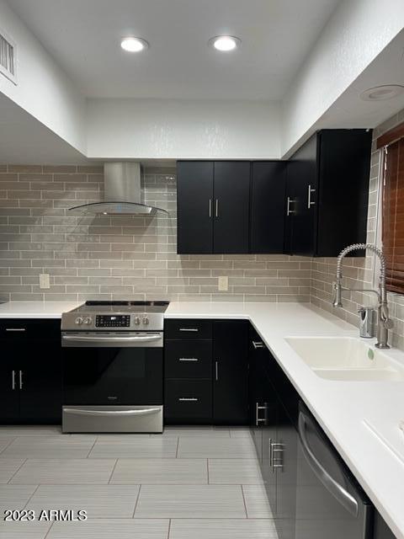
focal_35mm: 26
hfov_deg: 53.1
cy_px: 270
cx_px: 202
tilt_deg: -3.0
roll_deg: -0.6
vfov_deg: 67.3
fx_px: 405
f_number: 1.5
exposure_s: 1/60
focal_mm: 5.7
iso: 80
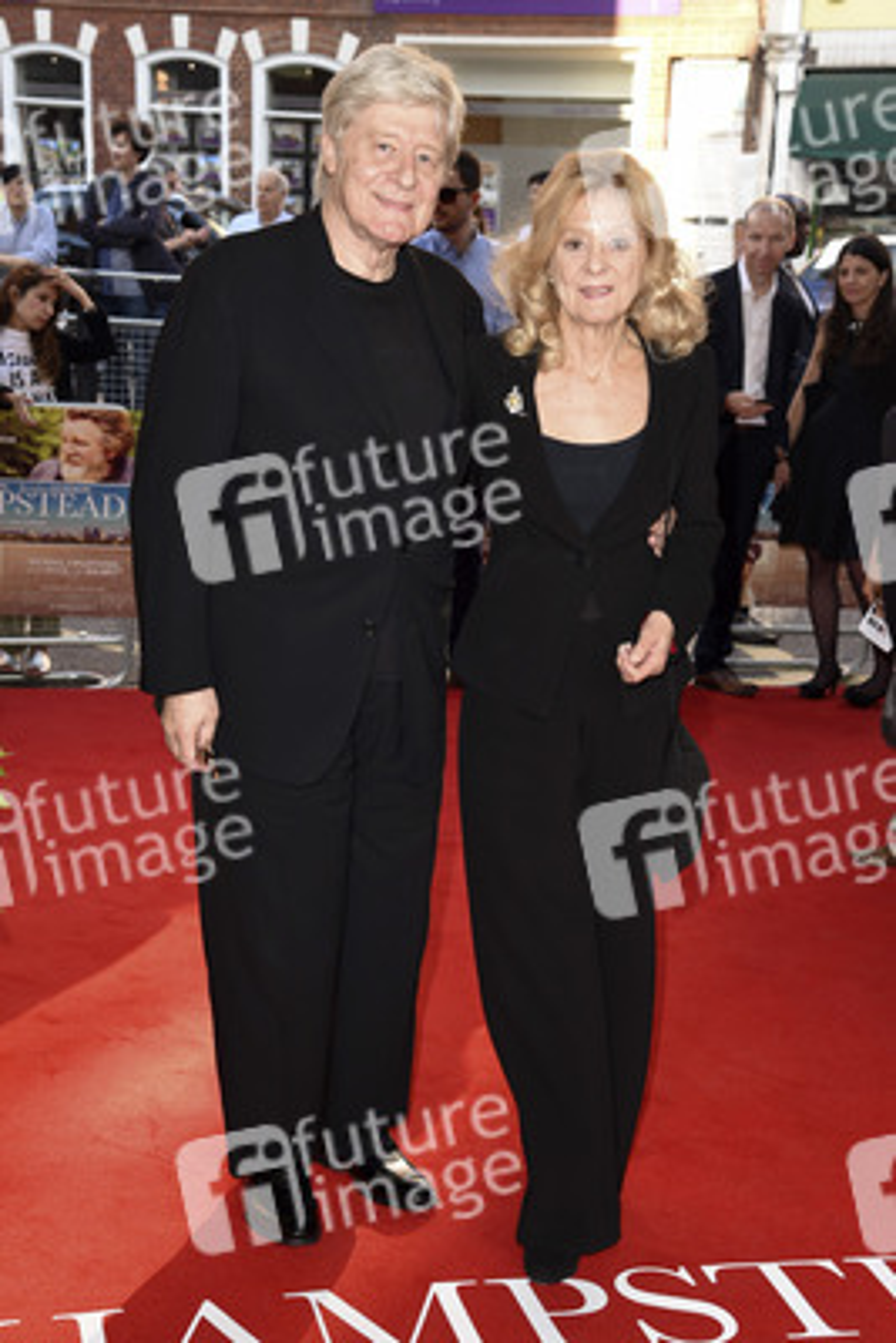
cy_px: 672
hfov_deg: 24.6
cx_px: 448
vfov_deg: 36.2
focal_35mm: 55
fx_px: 2051
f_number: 6.3
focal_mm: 55
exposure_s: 1/250
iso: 800
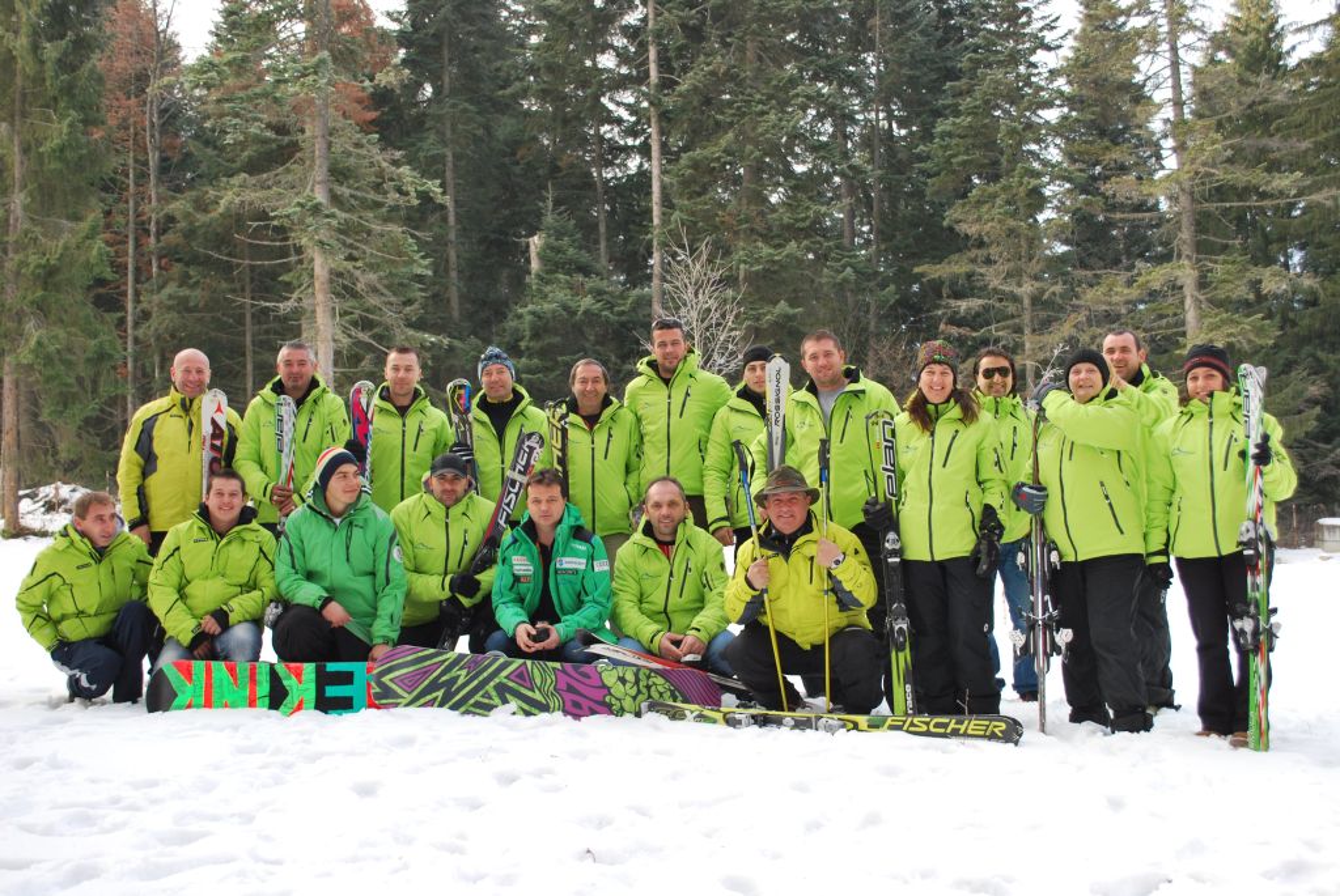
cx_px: 670
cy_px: 448
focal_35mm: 42
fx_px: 1565
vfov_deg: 32.0
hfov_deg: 46.4
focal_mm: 28
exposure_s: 1/125
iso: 200
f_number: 5.6
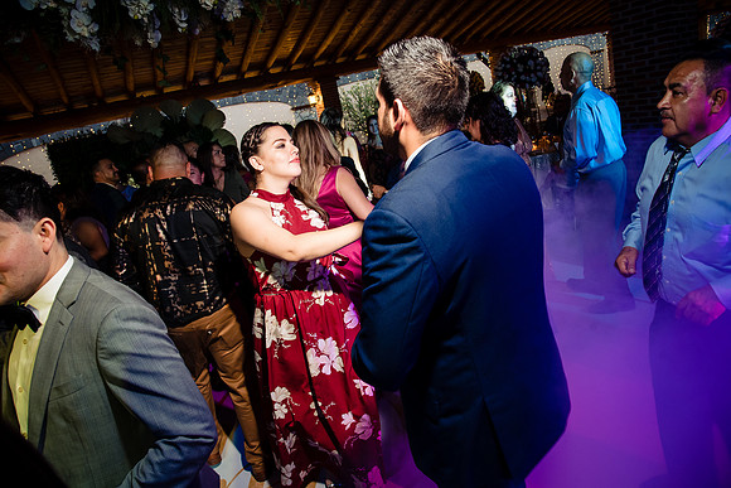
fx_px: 487
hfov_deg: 73.7
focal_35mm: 24
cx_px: 366
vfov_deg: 53.2
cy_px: 244
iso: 2000
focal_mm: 24
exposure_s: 1/80
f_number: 7.1
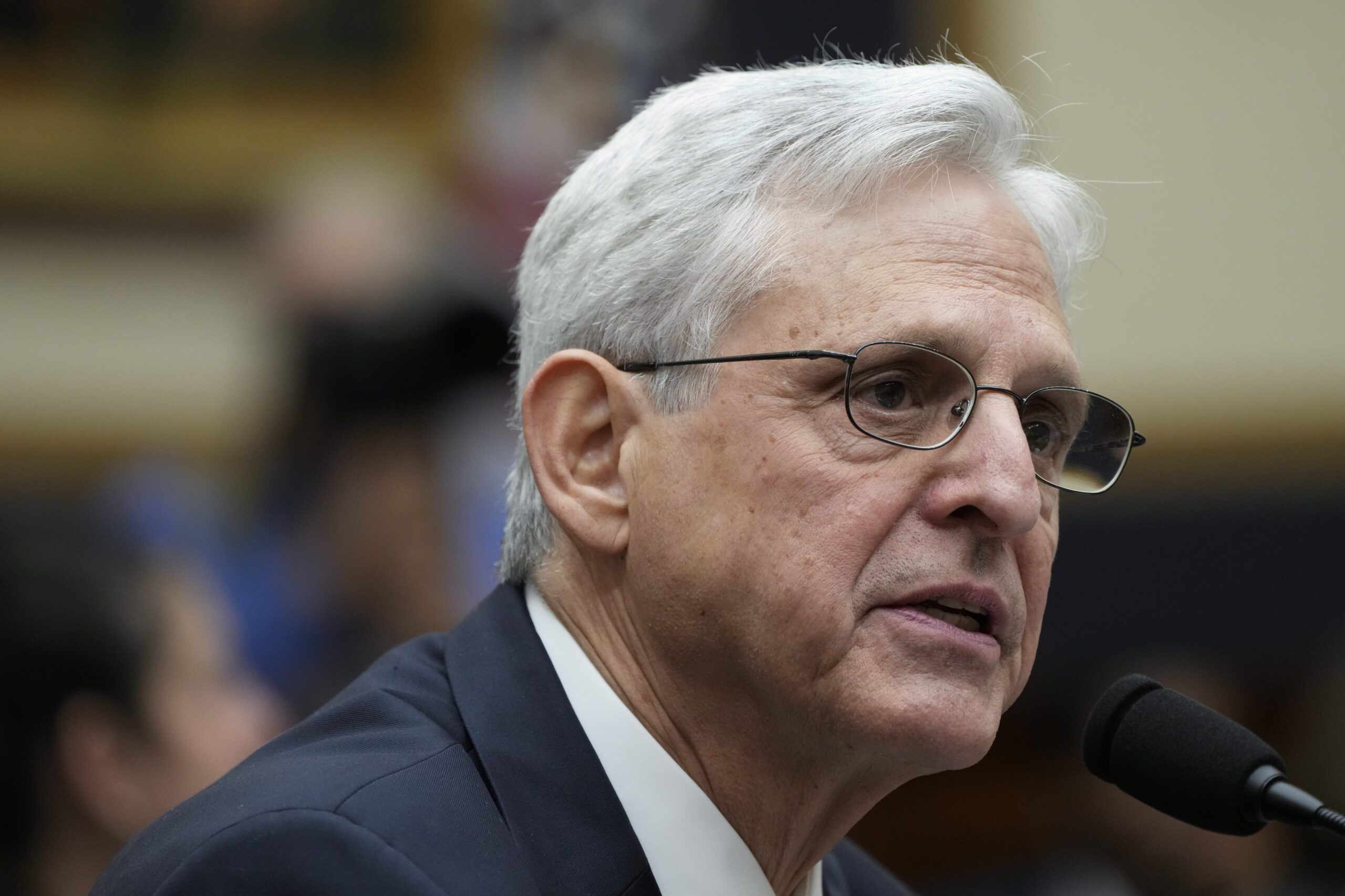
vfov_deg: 3.9
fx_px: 13263
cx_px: 672
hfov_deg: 5.8
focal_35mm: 355
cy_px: 448
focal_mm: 355
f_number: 6.3
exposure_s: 1/320
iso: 5000
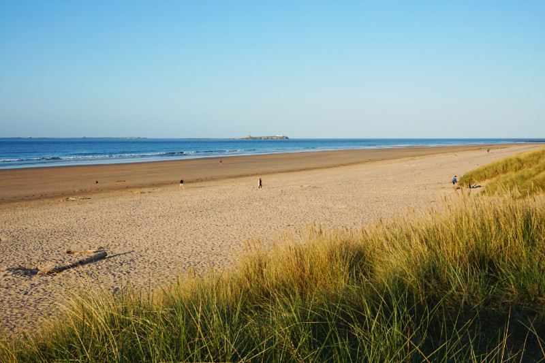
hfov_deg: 49.6
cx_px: 272
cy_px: 182
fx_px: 590
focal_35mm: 39
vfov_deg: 34.2
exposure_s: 1/80
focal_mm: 26
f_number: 14
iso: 100
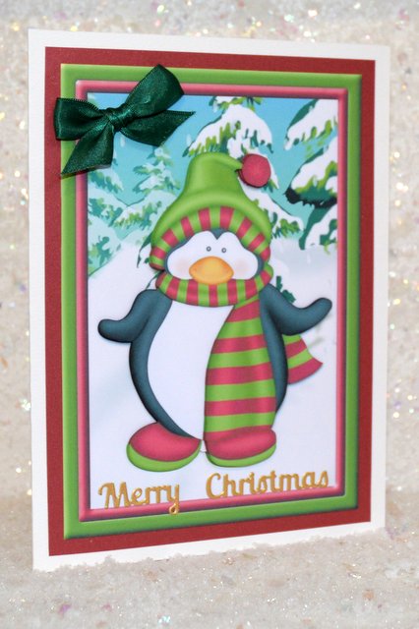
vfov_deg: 51.3
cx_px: 210
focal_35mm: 38
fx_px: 655
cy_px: 314
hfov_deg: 35.5
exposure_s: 1/60
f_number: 4
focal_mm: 25
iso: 400
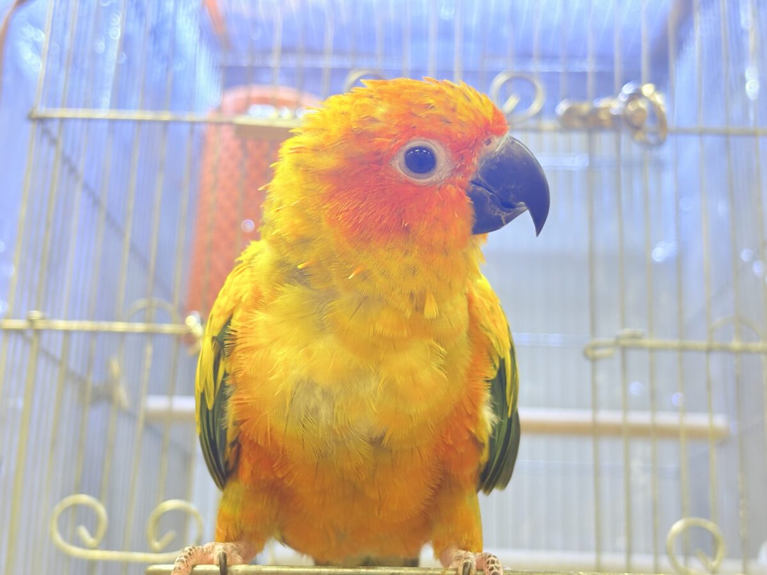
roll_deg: -1.0
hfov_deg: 36.8
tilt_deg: +14.6
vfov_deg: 28.0
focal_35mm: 52
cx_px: 384
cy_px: 288
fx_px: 1152
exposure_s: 1/100
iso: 64
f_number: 1.6
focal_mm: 5.96
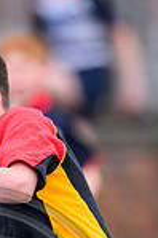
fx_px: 13150
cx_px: -25
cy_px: 310
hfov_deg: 0.7
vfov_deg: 1.0
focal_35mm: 1993
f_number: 3.5
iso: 640
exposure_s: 1/2000
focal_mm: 400
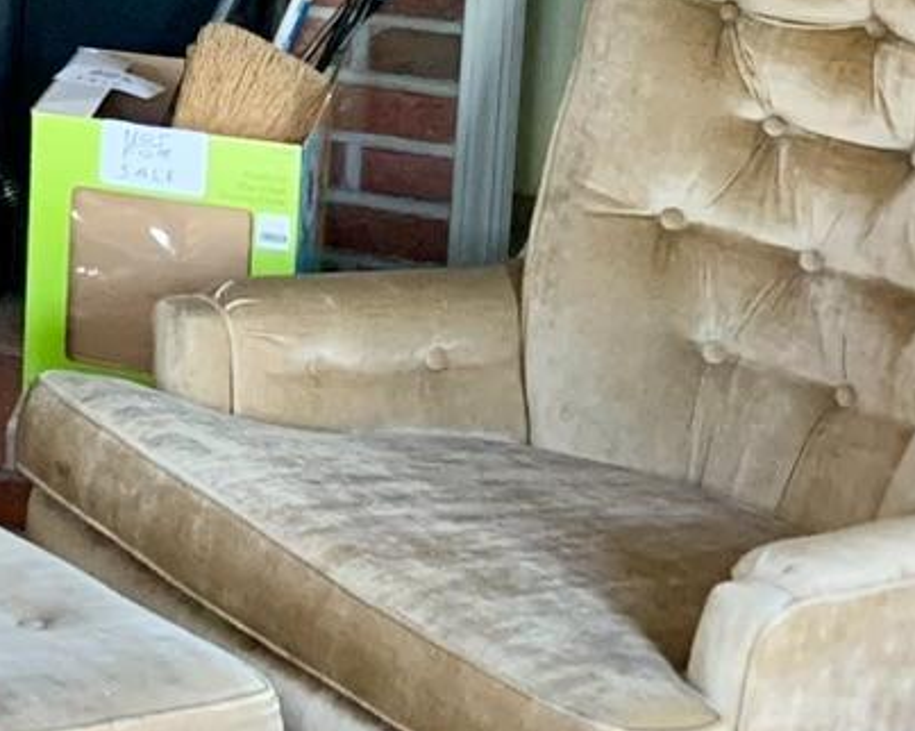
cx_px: -933
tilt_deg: -7.2
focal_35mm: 129
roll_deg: -1.2
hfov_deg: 12.9
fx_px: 3492
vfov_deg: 11.3
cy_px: -484
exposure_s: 1/60
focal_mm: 4.25
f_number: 1.8
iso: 250
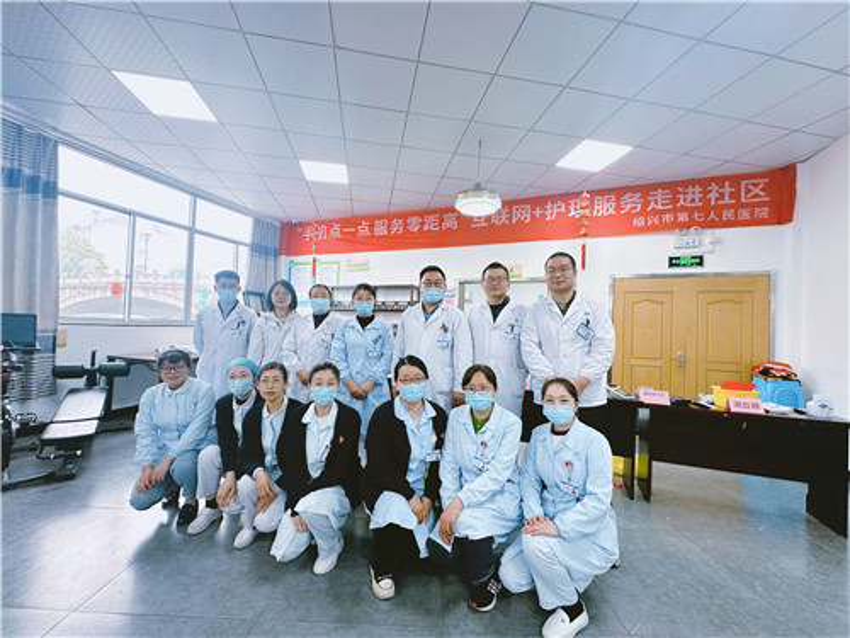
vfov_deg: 85.7
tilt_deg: +2.4
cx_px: 425
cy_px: 319
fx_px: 344
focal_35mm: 14
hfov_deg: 102.1
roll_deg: -1.0
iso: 200
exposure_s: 1/99
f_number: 2.2
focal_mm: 2.22
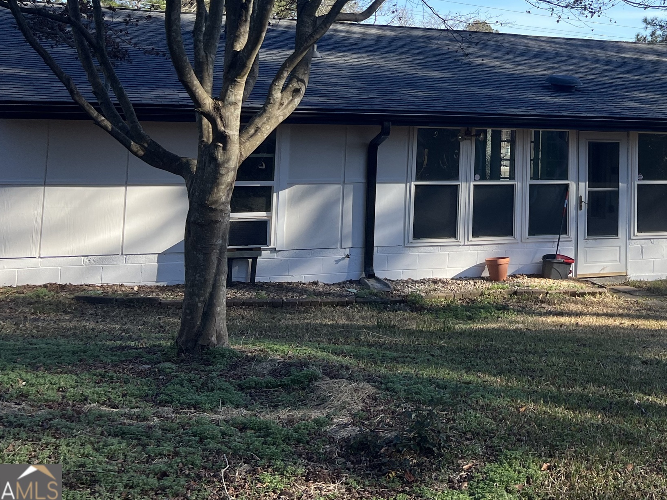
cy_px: 40
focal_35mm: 49
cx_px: 549
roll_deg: -2.1
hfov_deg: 37.3
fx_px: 944
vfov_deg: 28.4
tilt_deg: +3.5
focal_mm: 5.7
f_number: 1.5
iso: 50
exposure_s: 1/1468
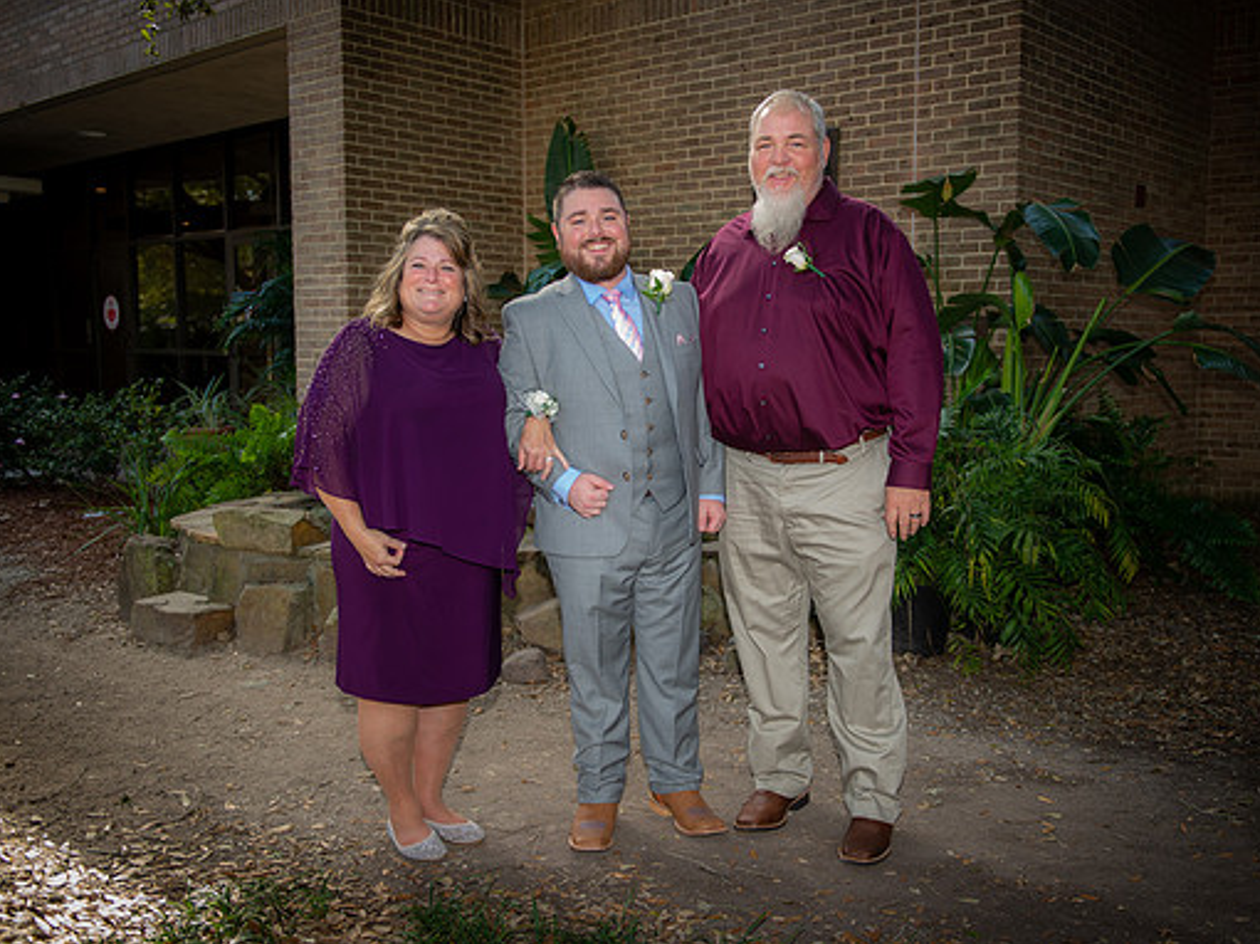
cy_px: 470
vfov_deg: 40.7
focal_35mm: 35
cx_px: 665
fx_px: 1273
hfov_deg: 52.6
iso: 64
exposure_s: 1/60
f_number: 2.8
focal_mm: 32
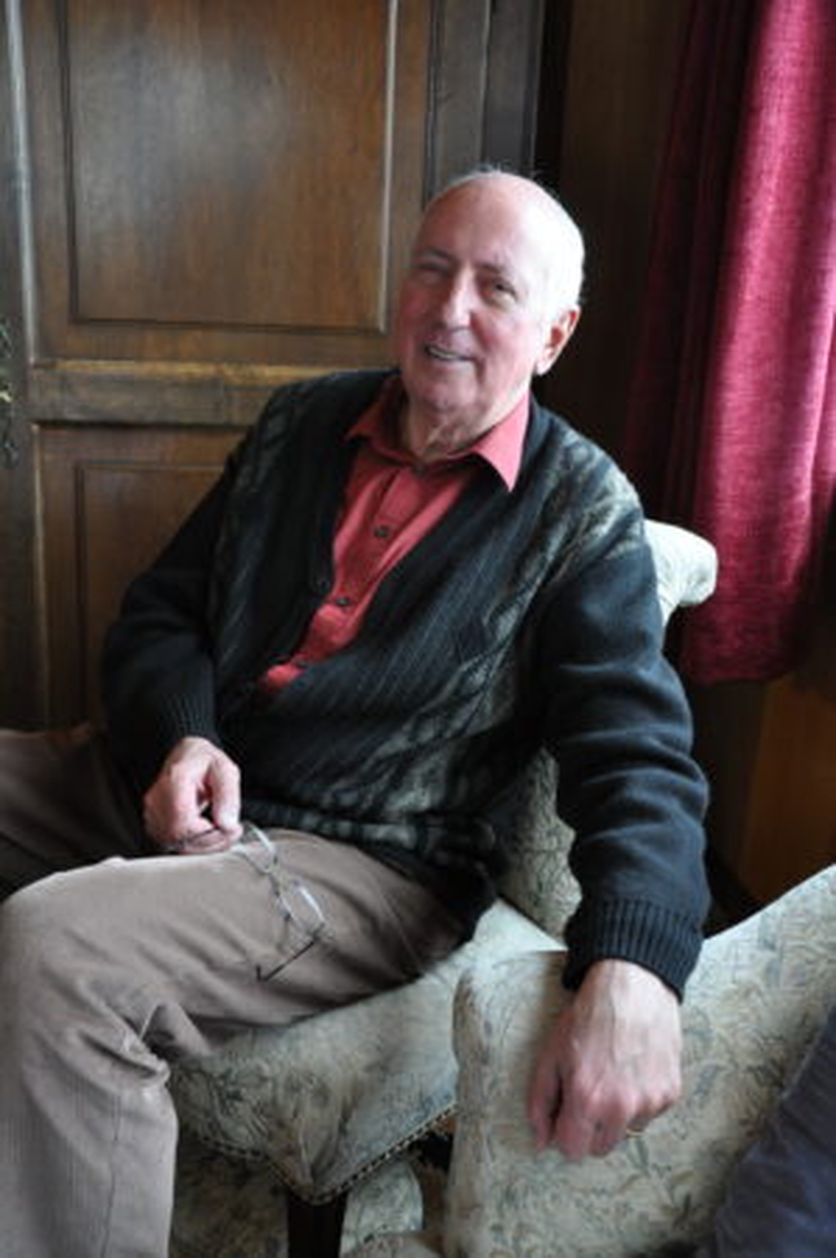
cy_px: 629
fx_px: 1309
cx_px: 418
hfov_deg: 35.4
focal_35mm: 38
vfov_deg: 51.3
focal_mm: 25
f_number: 4
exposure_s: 1/15
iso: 800
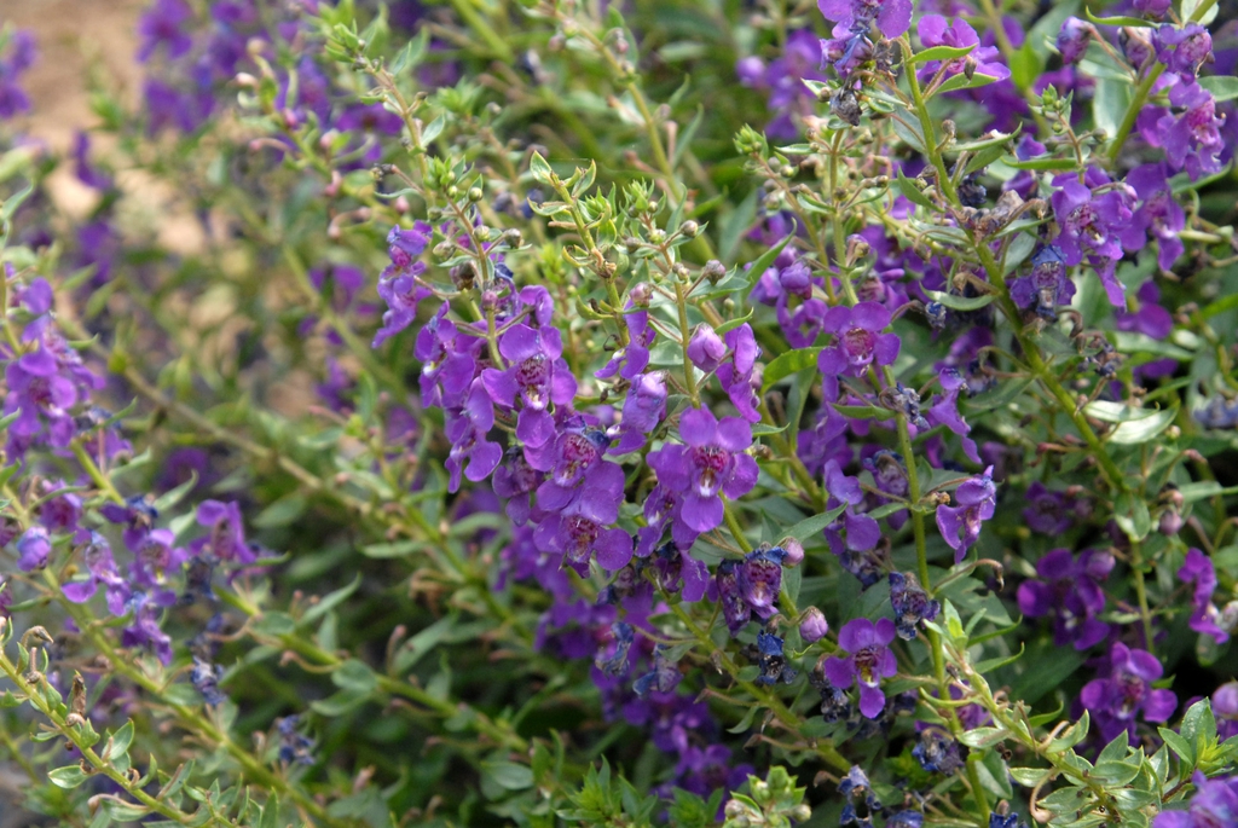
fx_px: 4027
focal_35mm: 117
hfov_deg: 17.5
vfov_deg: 11.7
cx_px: 619
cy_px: 414
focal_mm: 78
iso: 400
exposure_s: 1/250
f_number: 8
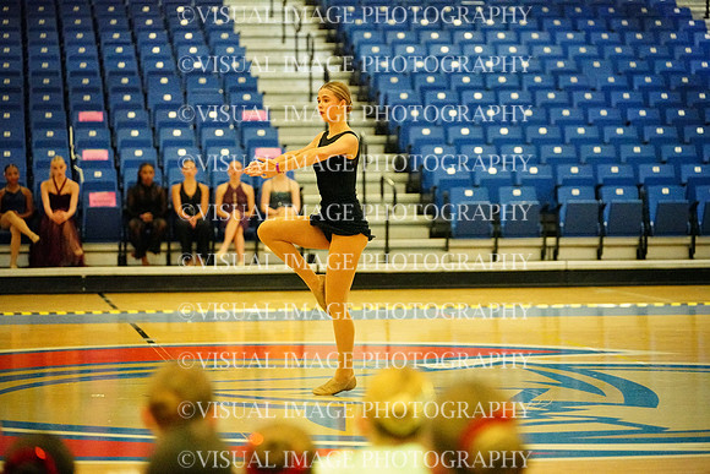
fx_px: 2347
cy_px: 237
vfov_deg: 11.5
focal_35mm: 119
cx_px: 355
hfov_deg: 17.2
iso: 25600
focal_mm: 119
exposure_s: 1/1600
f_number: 2.8
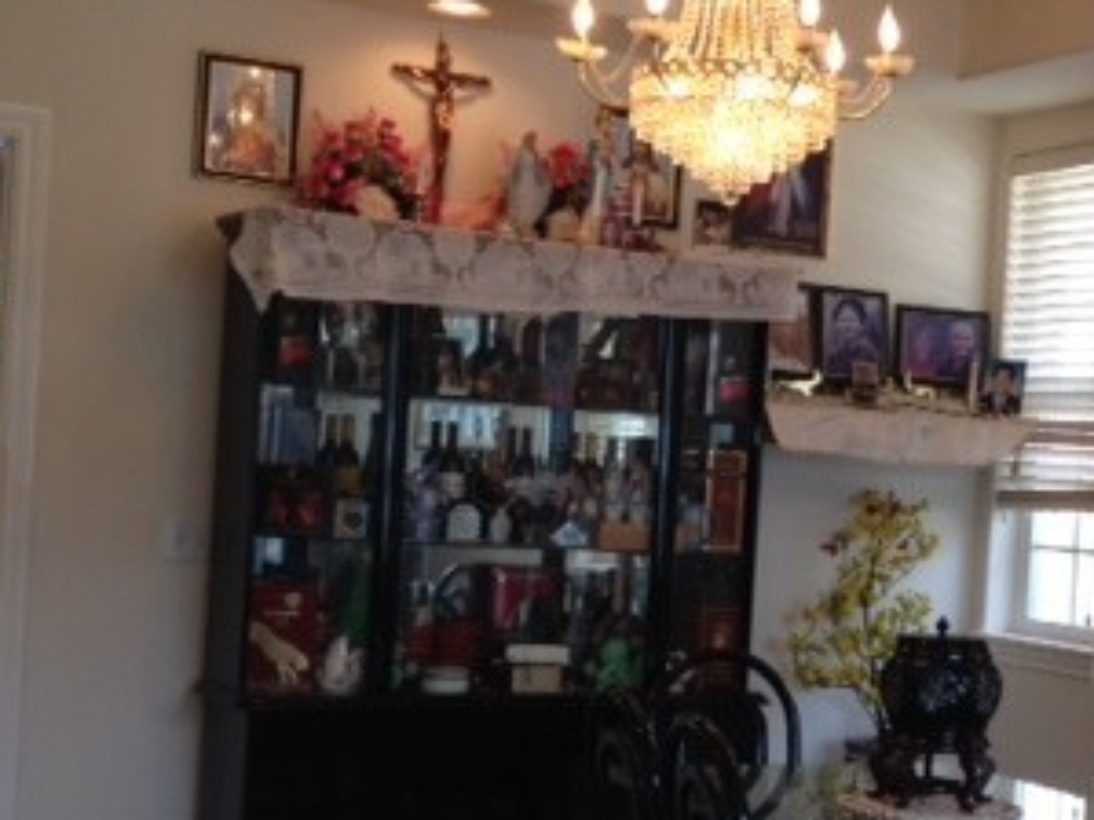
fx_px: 2369
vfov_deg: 19.6
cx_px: 1014
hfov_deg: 25.1
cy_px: 538
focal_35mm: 75
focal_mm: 4.28
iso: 50
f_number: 2.4
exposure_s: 1/60
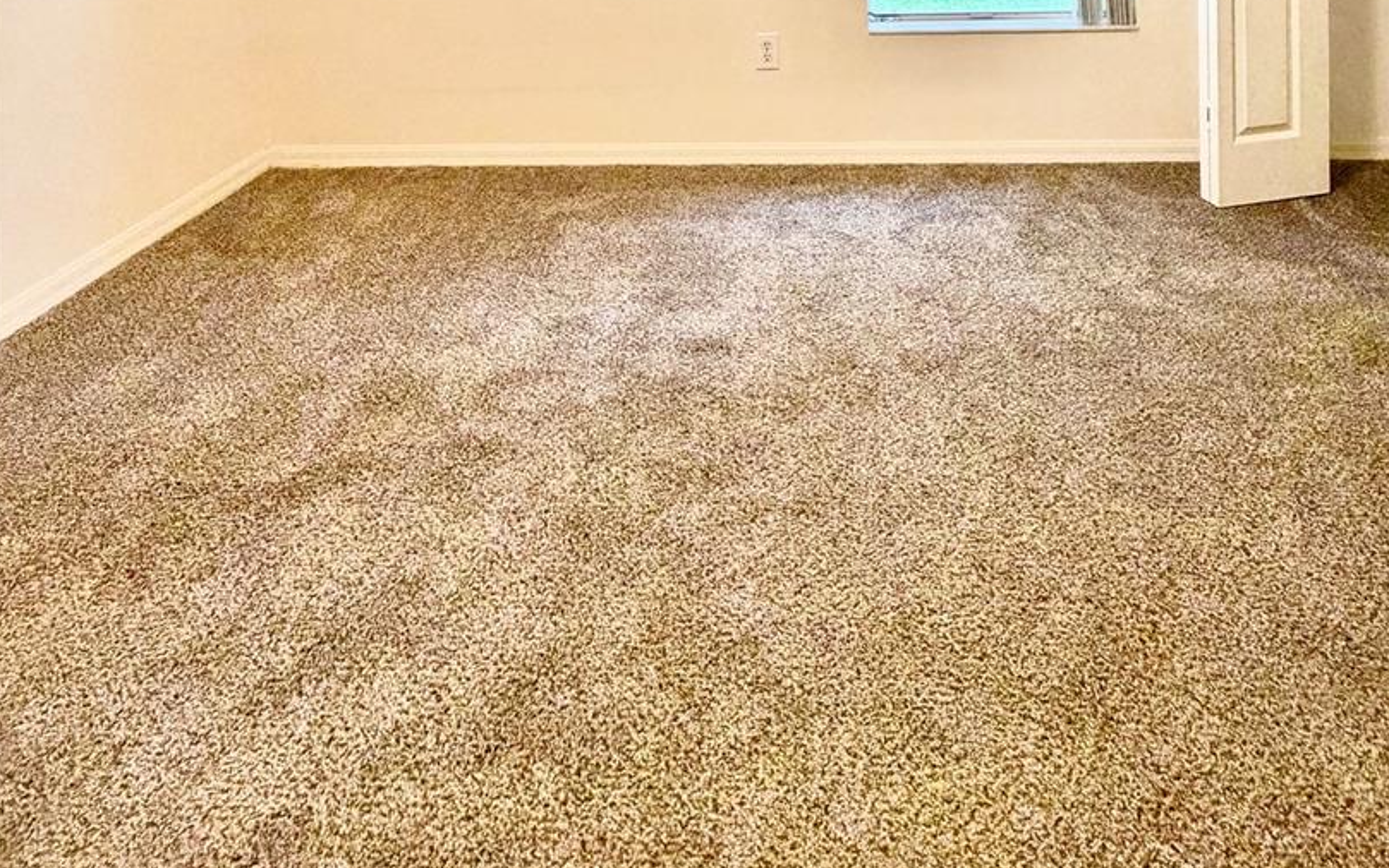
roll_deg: -0.3
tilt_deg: -1.6
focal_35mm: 22
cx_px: 762
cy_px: -149
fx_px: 833
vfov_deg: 40.5
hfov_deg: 79.4
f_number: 2.2
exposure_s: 1/60
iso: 200
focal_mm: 2.22
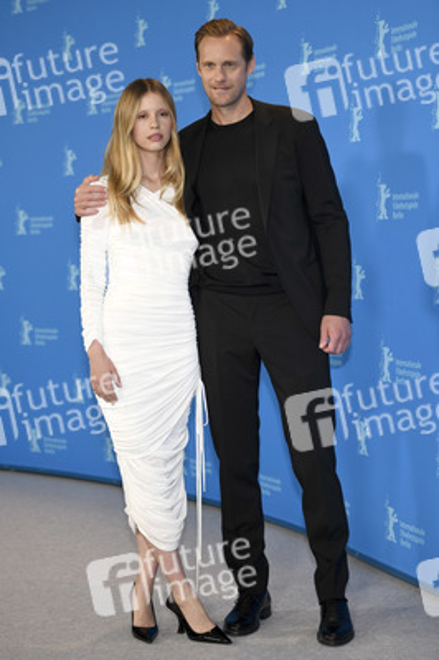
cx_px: 220
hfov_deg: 19.4
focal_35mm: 70
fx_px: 1283
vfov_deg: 28.9
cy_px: 330
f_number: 3.2
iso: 640
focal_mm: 70
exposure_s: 1/400
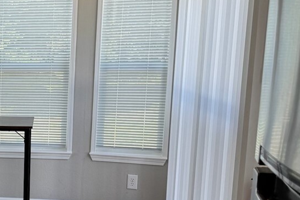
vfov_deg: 18.6
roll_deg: -0.2
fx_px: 608
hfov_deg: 24.6
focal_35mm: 73
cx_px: -74
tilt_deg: -9.8
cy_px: 150
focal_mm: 6.76
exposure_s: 1/120
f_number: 1.78
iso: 64
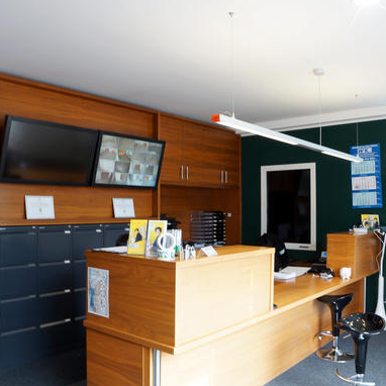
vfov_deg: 51.1
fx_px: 404
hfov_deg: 51.0
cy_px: 197
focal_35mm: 32
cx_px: 173
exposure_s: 1/3
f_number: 11
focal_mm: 16
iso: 100
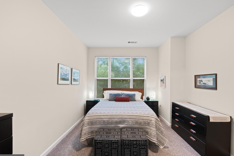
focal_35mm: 17
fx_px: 110
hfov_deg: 93.2
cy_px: 80
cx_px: 122
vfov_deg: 70.4
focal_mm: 16
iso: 800
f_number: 8
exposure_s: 1/6
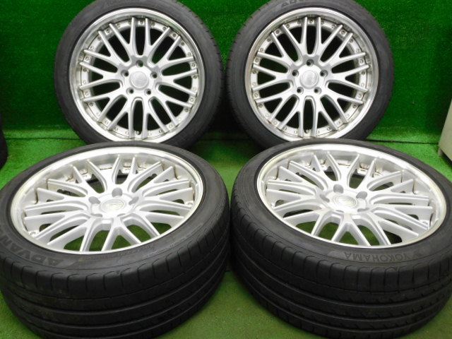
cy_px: 170
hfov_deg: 55.4
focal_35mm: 33
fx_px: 431
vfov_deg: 42.9
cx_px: 226
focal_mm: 5.9
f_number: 3.6
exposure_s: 1/25
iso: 400
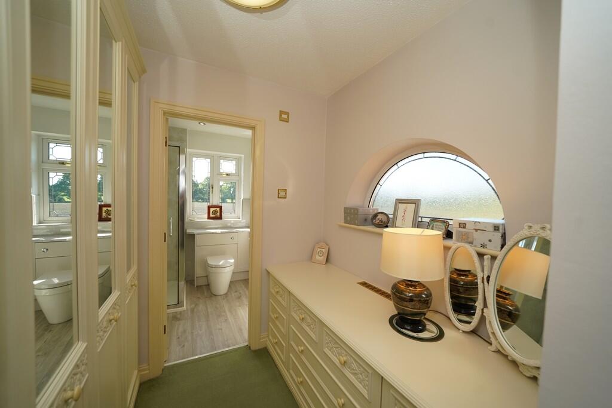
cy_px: 204
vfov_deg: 85.4
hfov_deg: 108.3
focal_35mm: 13
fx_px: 221
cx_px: 306
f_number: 4
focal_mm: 13
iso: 125
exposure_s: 1/160
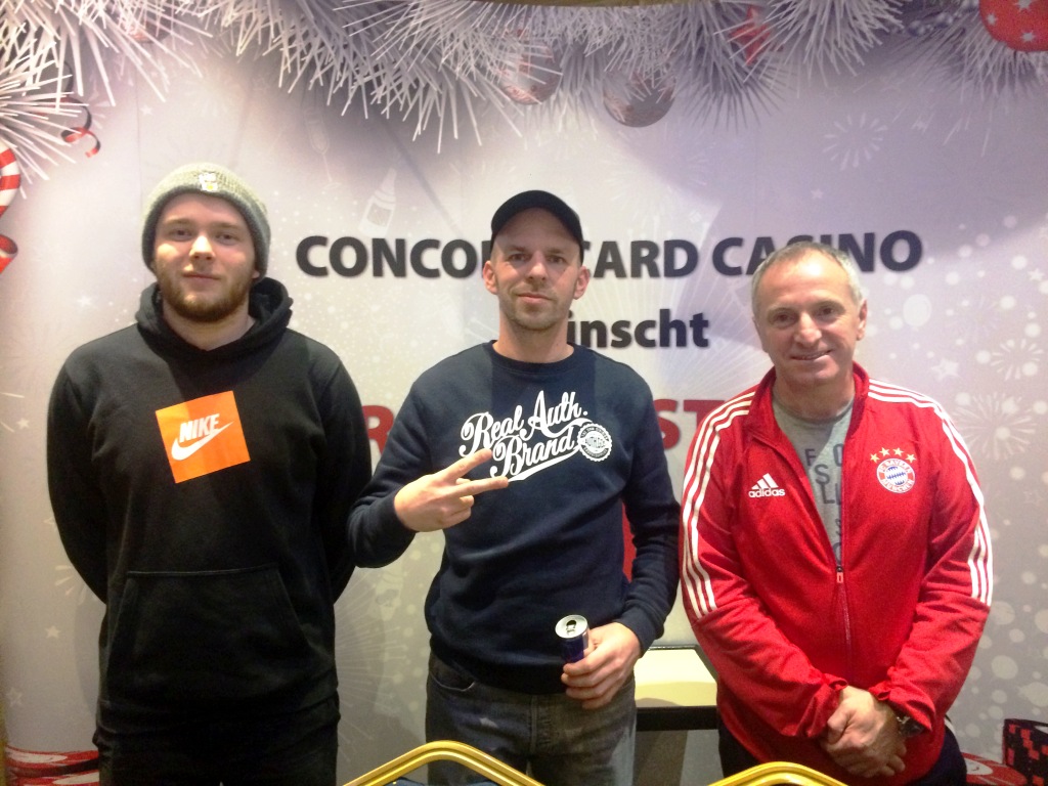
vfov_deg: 48.2
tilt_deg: -4.4
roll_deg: +0.4
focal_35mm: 29
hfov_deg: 61.7
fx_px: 878
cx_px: 524
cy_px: 393
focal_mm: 4.15
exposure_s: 1/17
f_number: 2.2
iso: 320
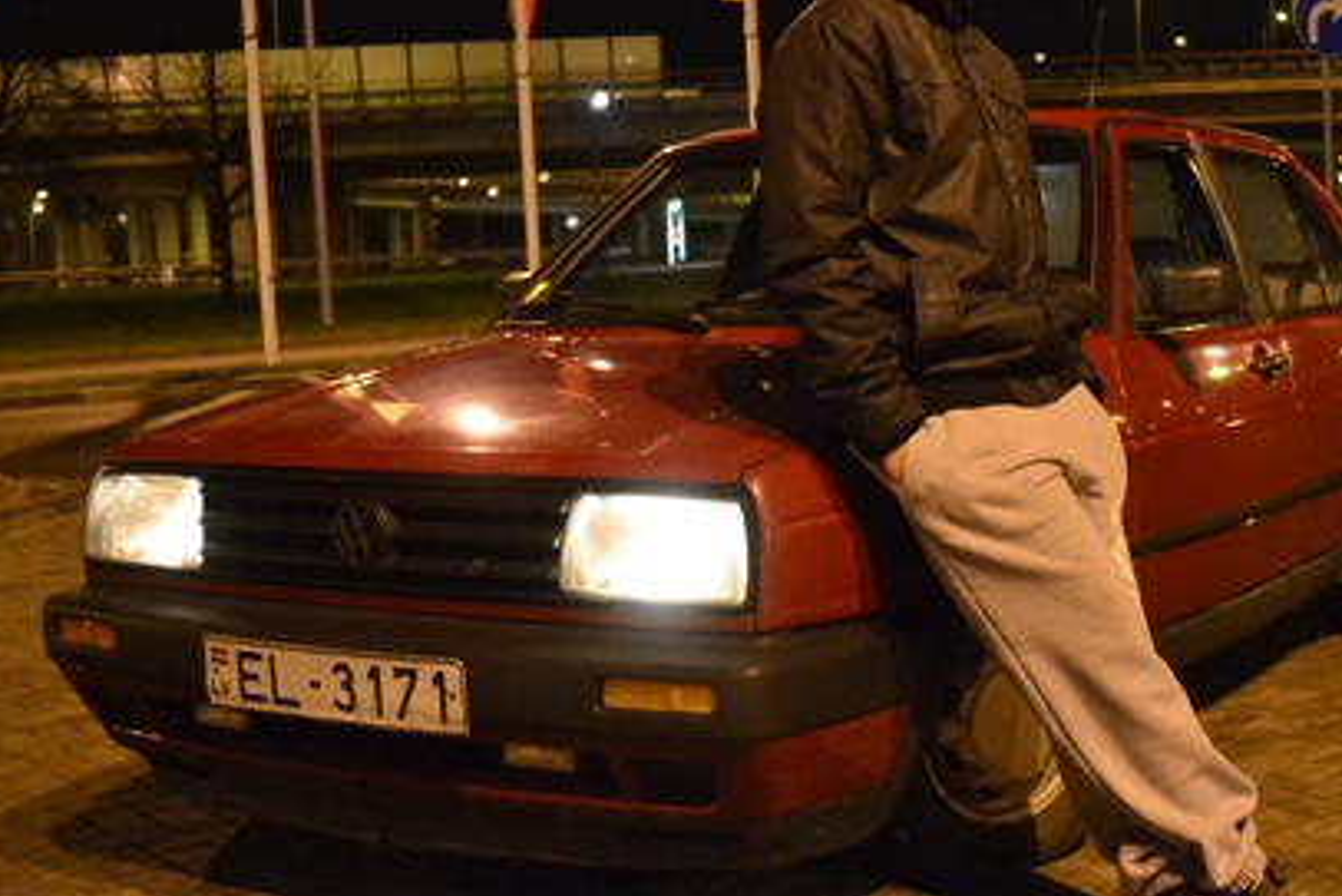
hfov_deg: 37.7
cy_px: 412
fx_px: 1939
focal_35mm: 52
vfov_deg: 26.0
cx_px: 922
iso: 3200
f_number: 4
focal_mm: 22
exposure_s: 1/20
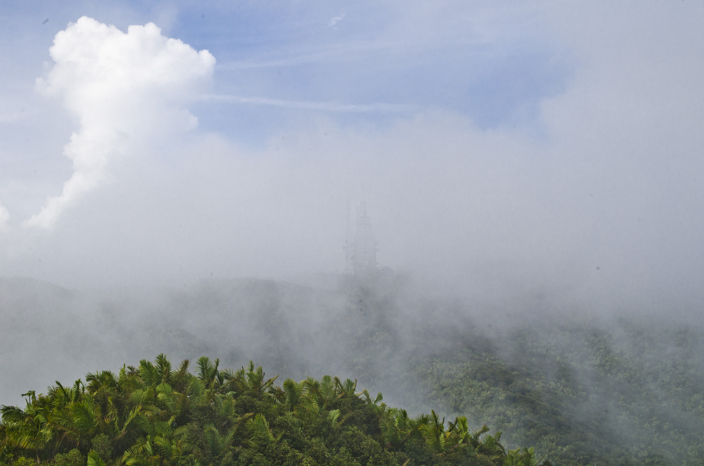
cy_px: 233
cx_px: 352
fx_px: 1132
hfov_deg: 34.6
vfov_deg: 23.3
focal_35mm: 58
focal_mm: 39
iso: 100
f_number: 16
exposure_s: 1/80
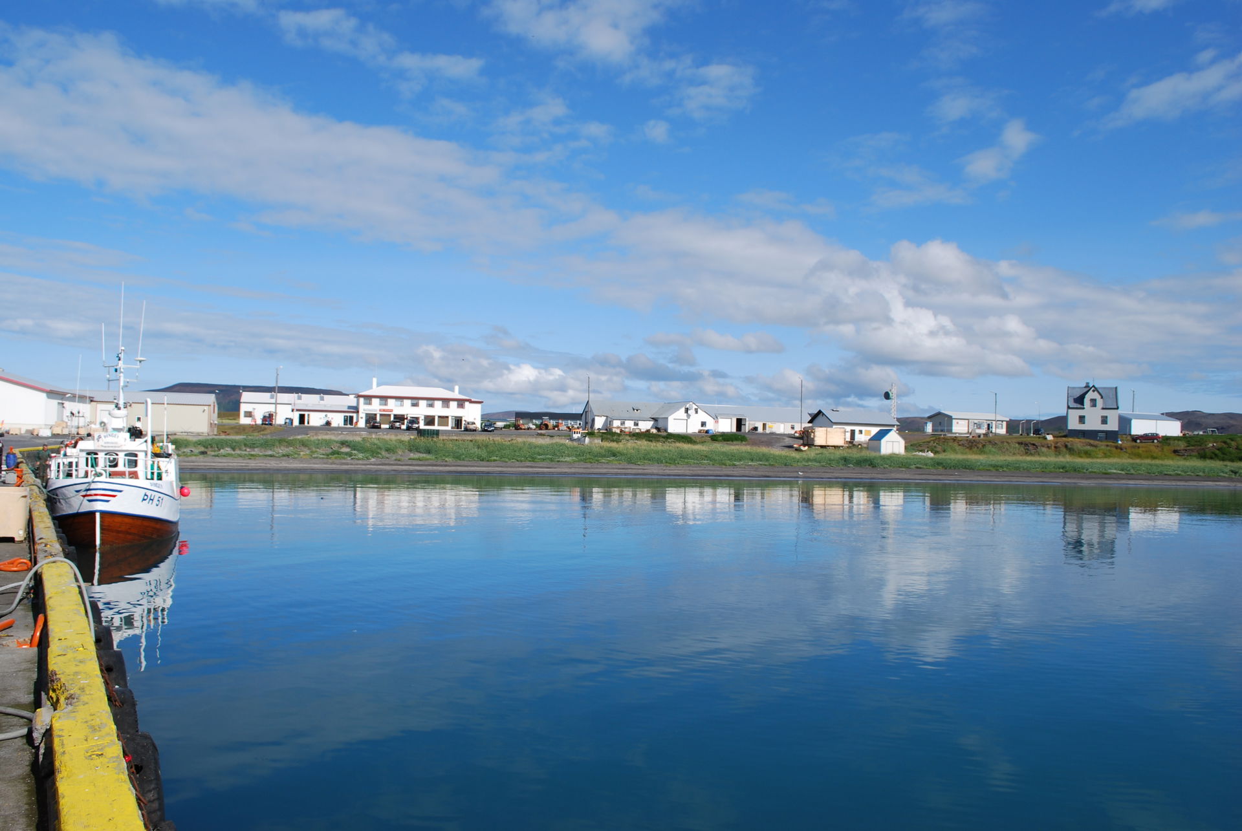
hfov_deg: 67.3
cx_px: 621
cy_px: 416
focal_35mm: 27
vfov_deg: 48.0
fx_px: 933
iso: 100
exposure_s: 1/320
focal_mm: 18
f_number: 9
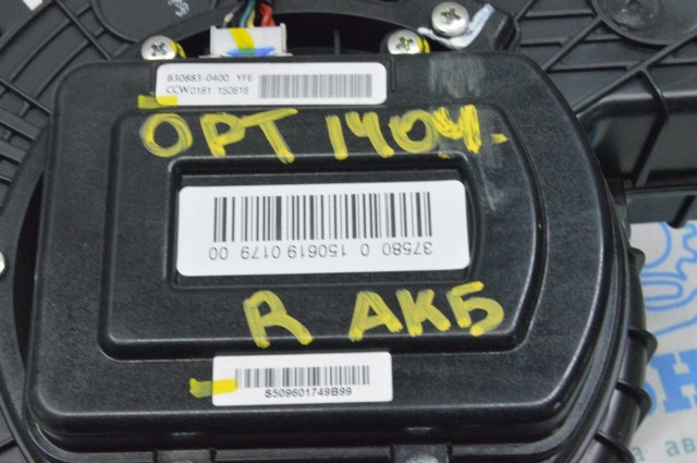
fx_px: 1218
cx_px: 348
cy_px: 232
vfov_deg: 21.5
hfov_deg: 31.9
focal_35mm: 63
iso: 6400
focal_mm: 42
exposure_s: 1/20
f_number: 20
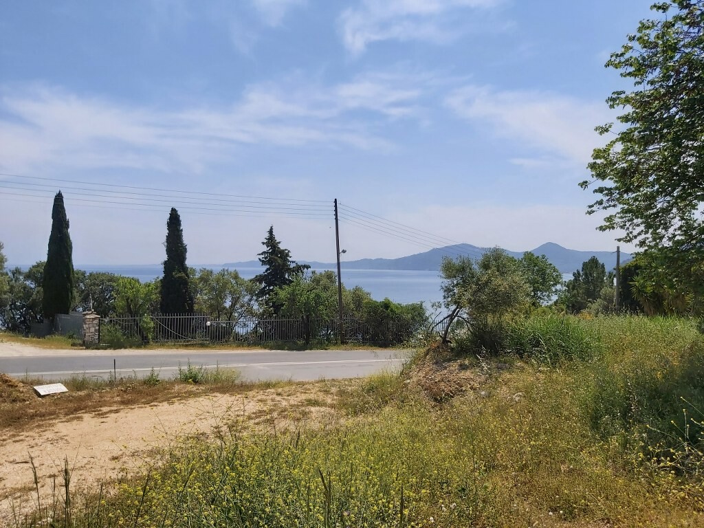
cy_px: 264
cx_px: 352
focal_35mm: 26
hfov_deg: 67.3
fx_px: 529
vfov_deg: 53.1
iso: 64
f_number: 1.7
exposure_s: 1/4826
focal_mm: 3.92
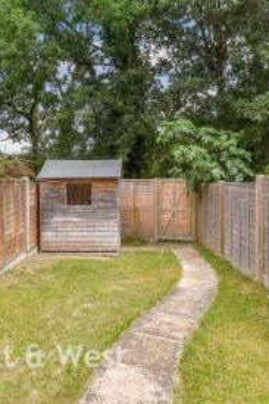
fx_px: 292
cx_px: 122
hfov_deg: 49.4
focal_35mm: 26
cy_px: 196
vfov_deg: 69.4
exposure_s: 1/100
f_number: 8
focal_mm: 10
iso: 160
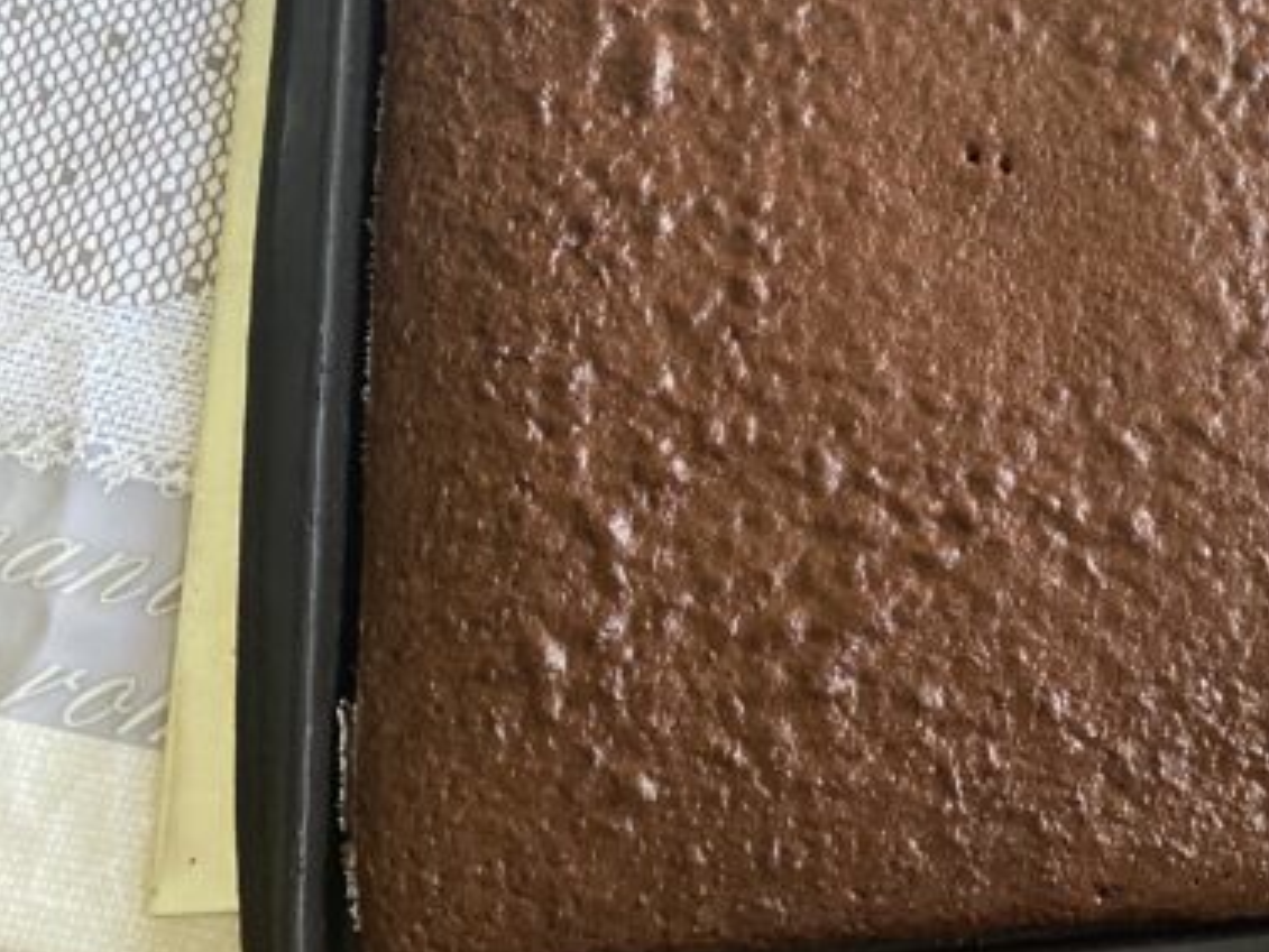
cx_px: 1062
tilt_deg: -70.7
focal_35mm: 46
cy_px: 272
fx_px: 1687
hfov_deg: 39.2
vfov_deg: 31.1
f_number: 1.8
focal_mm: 4.25
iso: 500
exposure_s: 1/33
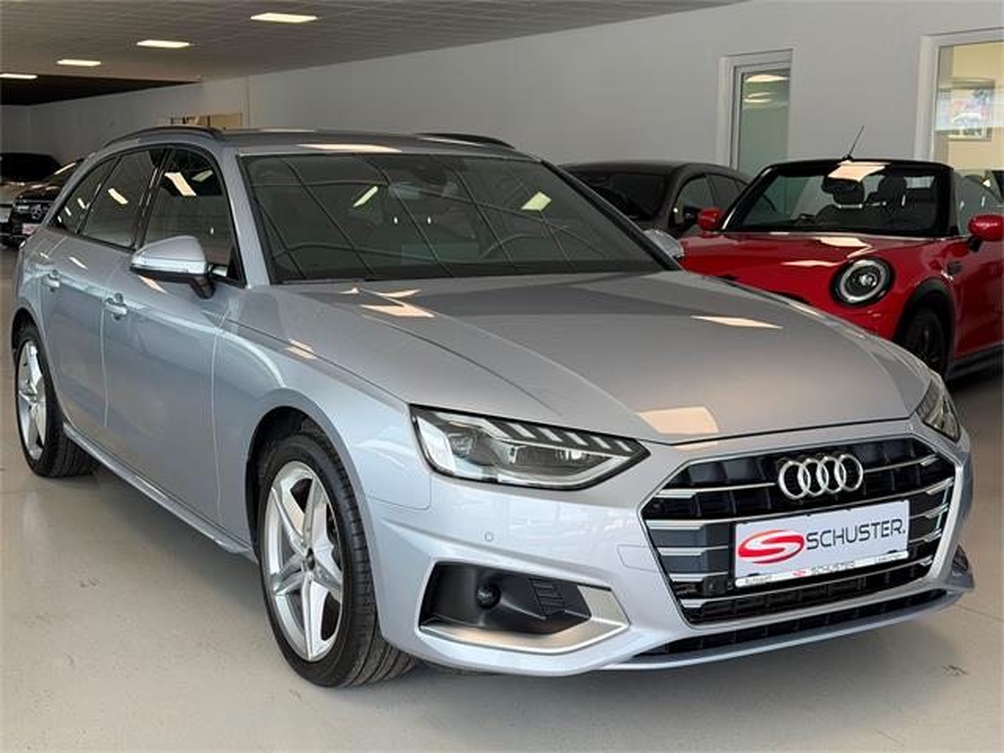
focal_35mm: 48
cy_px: 376
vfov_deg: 30.3
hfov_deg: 39.7
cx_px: 502
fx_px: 1392
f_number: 1.78
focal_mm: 6.76
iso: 64
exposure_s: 1/227
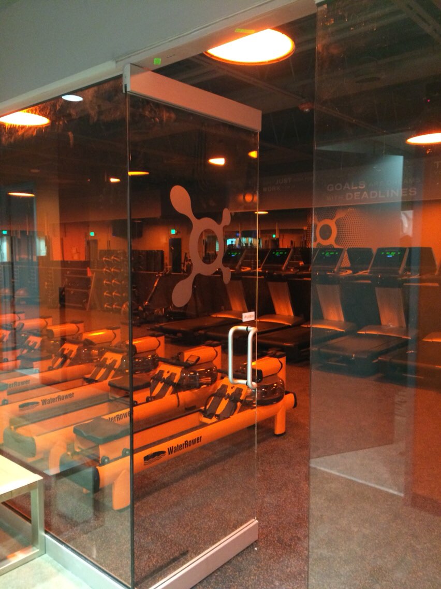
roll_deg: +0.9
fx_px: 493
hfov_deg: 48.2
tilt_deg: -2.9
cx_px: 220
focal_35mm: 29
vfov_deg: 61.7
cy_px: 294
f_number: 2.2
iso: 320
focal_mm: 4.15
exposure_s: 1/15
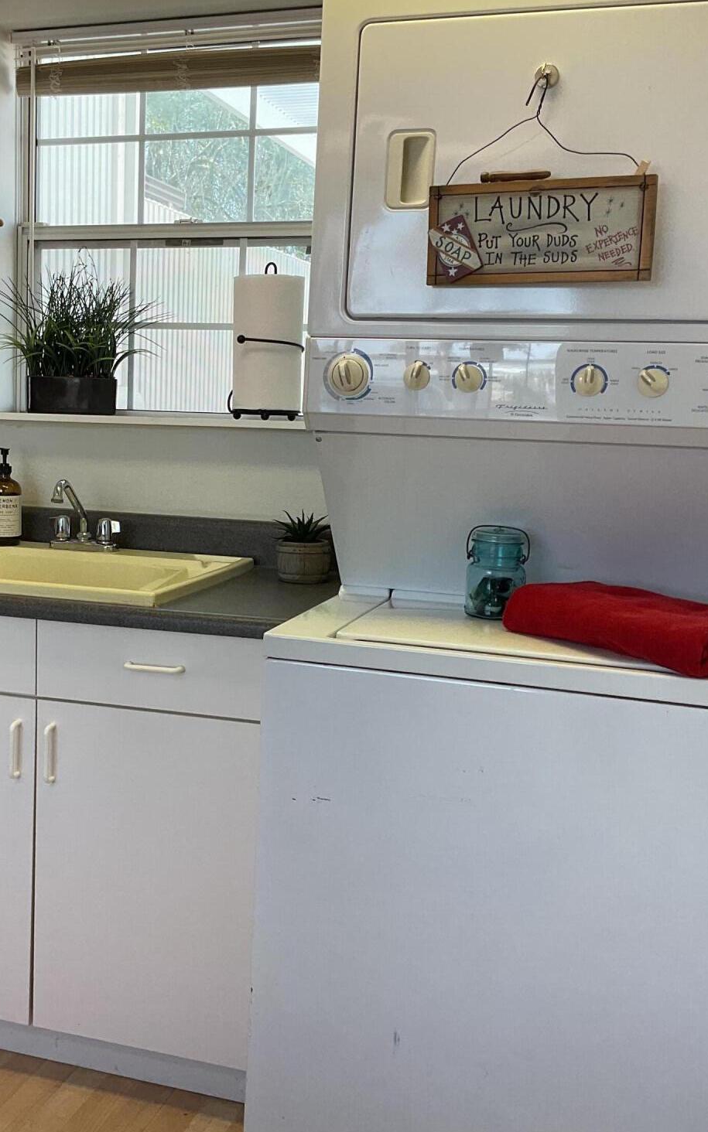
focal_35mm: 42
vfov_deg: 47.2
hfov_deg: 30.2
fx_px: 1297
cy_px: 554
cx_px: 204
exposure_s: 1/120
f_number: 1.8
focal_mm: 3
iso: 25
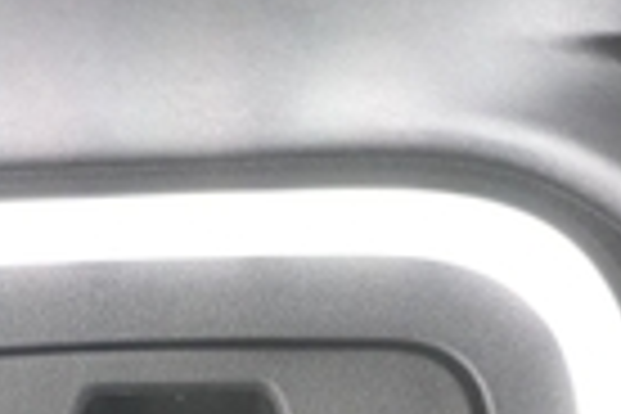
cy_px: 934
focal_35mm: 88
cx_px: 166
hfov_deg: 22.9
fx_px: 1518
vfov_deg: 12.7
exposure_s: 1/100
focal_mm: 19
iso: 12800
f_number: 5
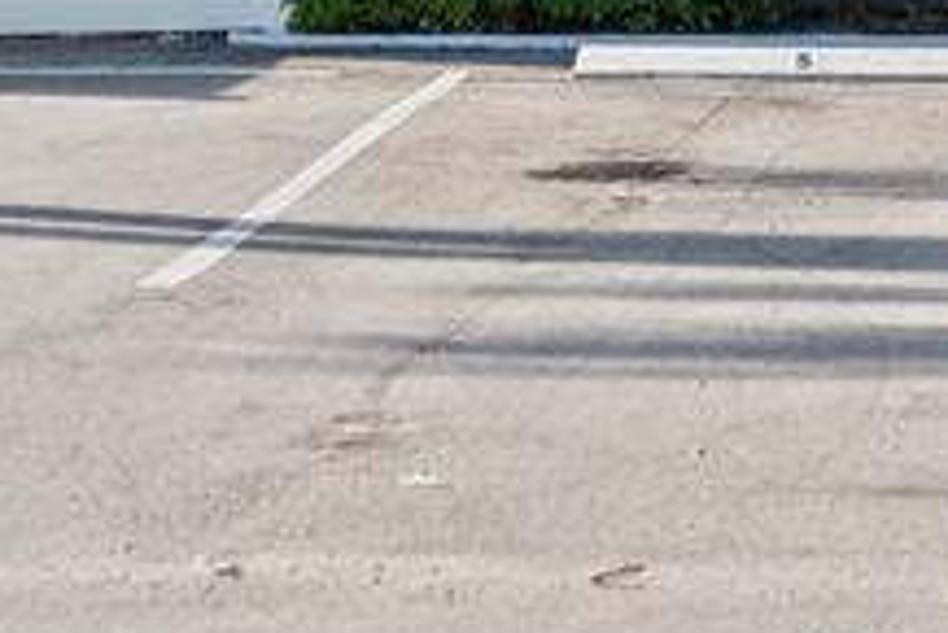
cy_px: -378
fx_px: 4559
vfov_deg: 7.8
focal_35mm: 173
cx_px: 1149
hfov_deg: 11.6
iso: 100
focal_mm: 47
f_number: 2.8
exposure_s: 1/250
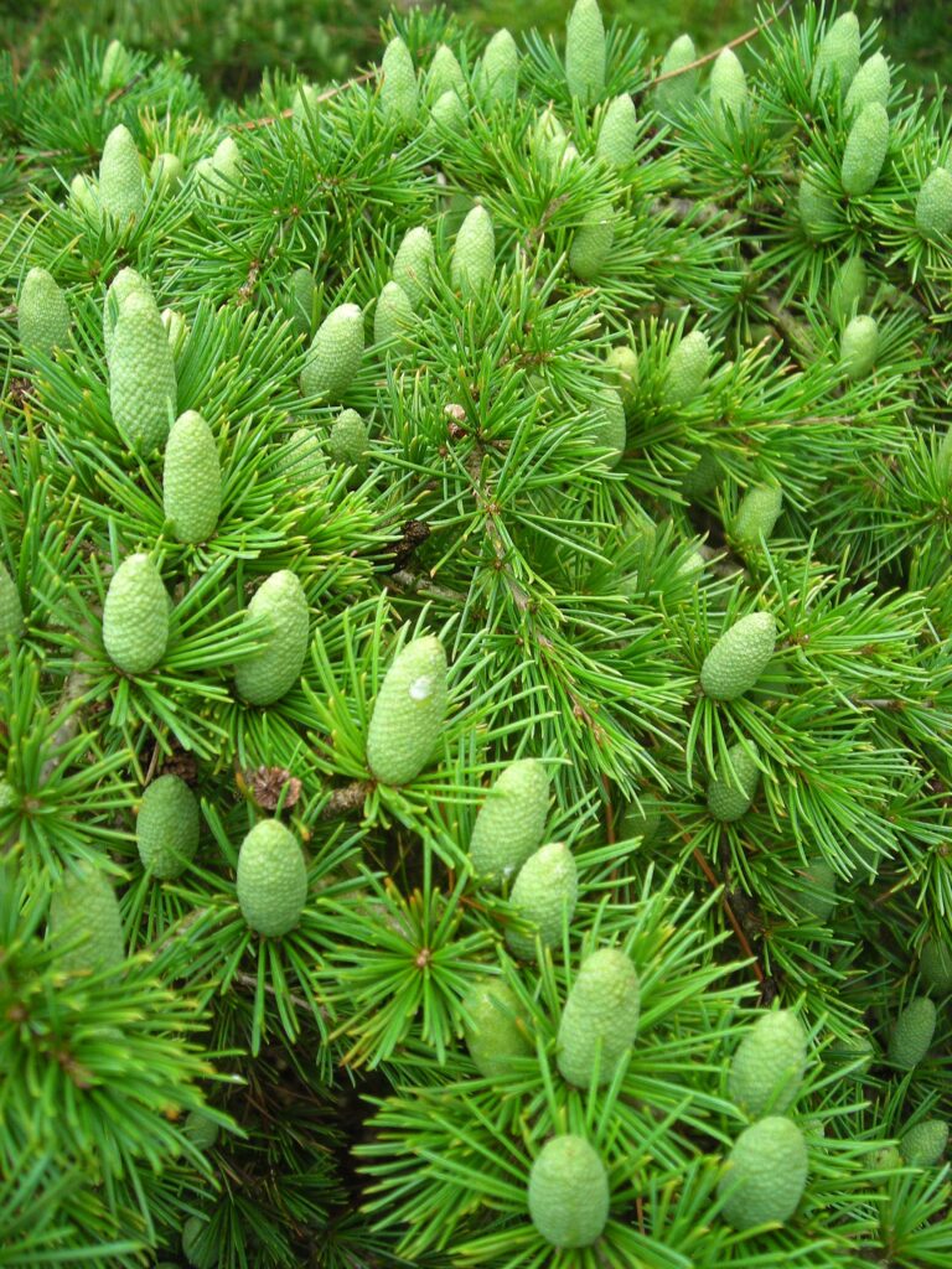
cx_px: 476
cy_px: 634
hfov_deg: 35.1
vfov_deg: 45.8
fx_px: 1503
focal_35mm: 41
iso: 50
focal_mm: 6.8
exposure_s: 1/63.5
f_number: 3.3
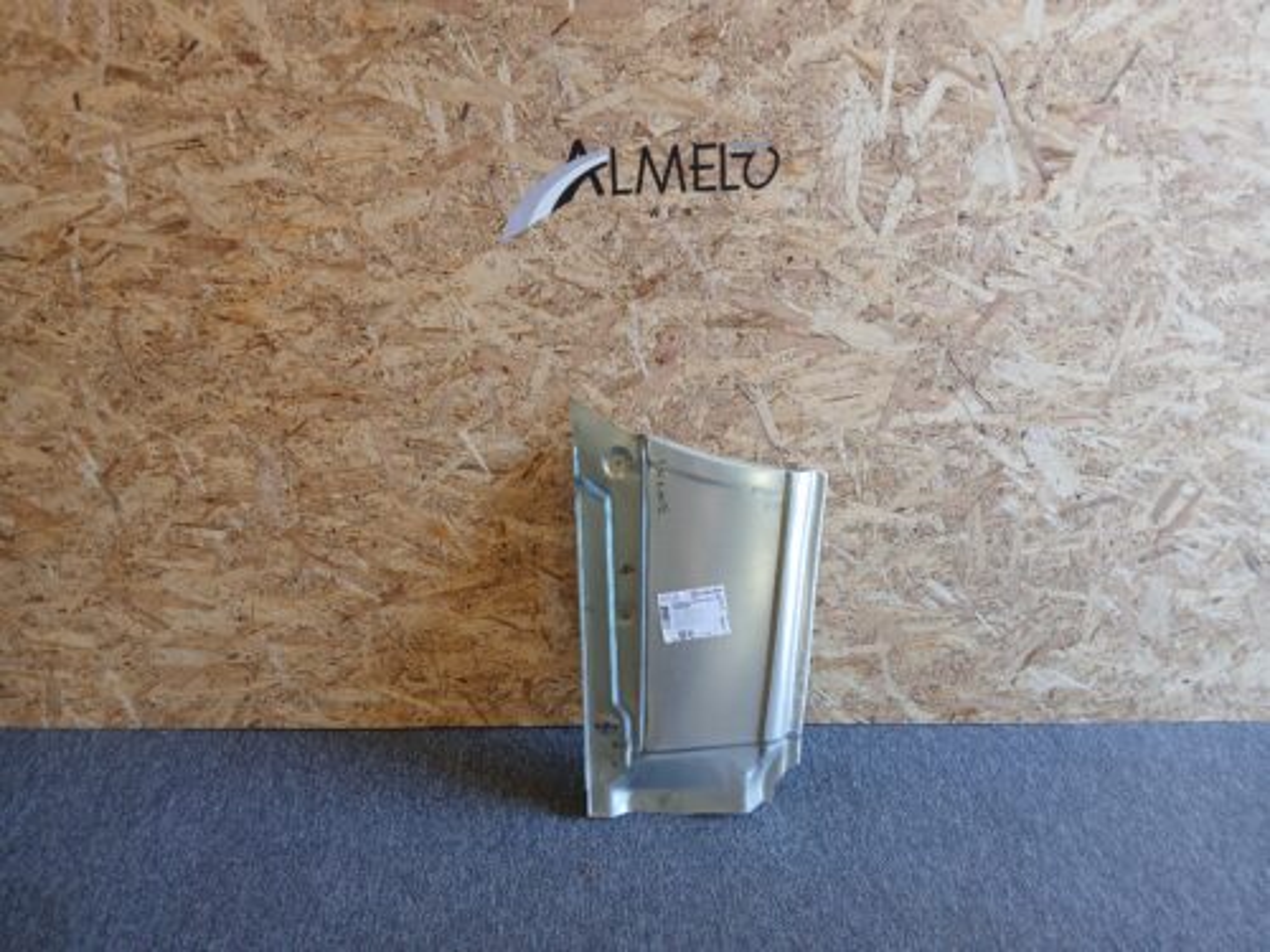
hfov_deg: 67.3
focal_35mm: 26
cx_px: 635
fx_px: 954
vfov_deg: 53.1
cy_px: 476
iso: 160
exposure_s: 1/50
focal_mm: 3.98
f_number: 1.8
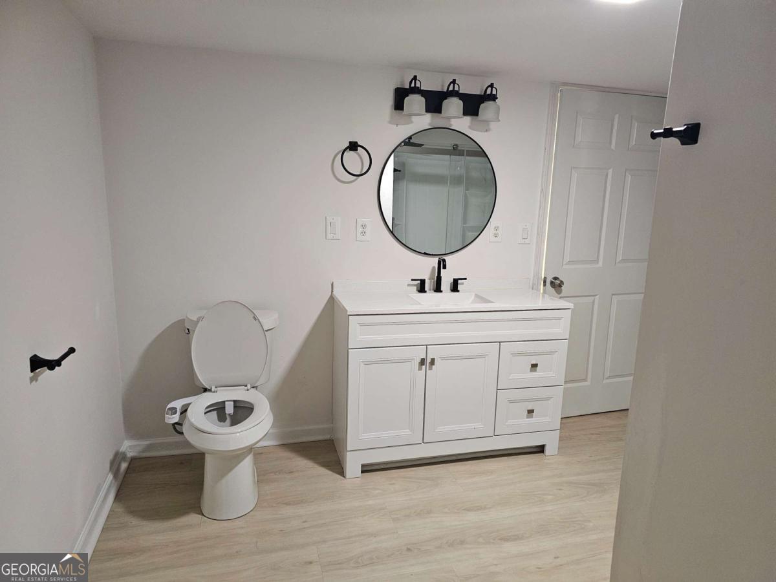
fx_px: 516
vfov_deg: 58.9
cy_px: 291
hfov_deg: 73.9
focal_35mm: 23
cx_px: 388
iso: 500
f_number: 1.7
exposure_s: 1/120
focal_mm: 6.3
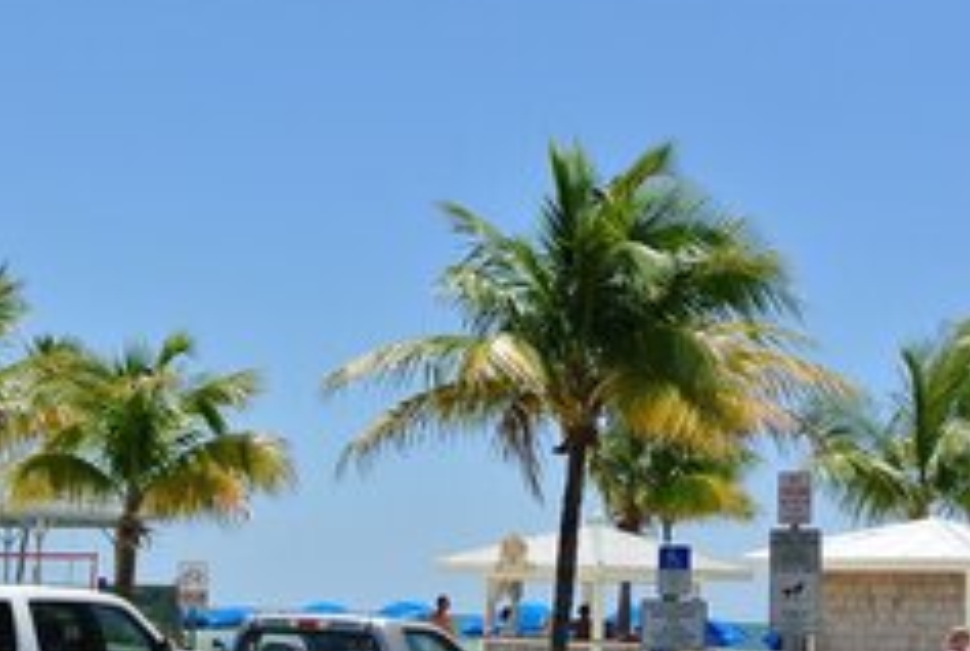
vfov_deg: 16.8
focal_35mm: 81
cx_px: 385
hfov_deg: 25.0
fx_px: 2187
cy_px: 487
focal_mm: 11.4
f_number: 5
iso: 100
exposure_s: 1/800
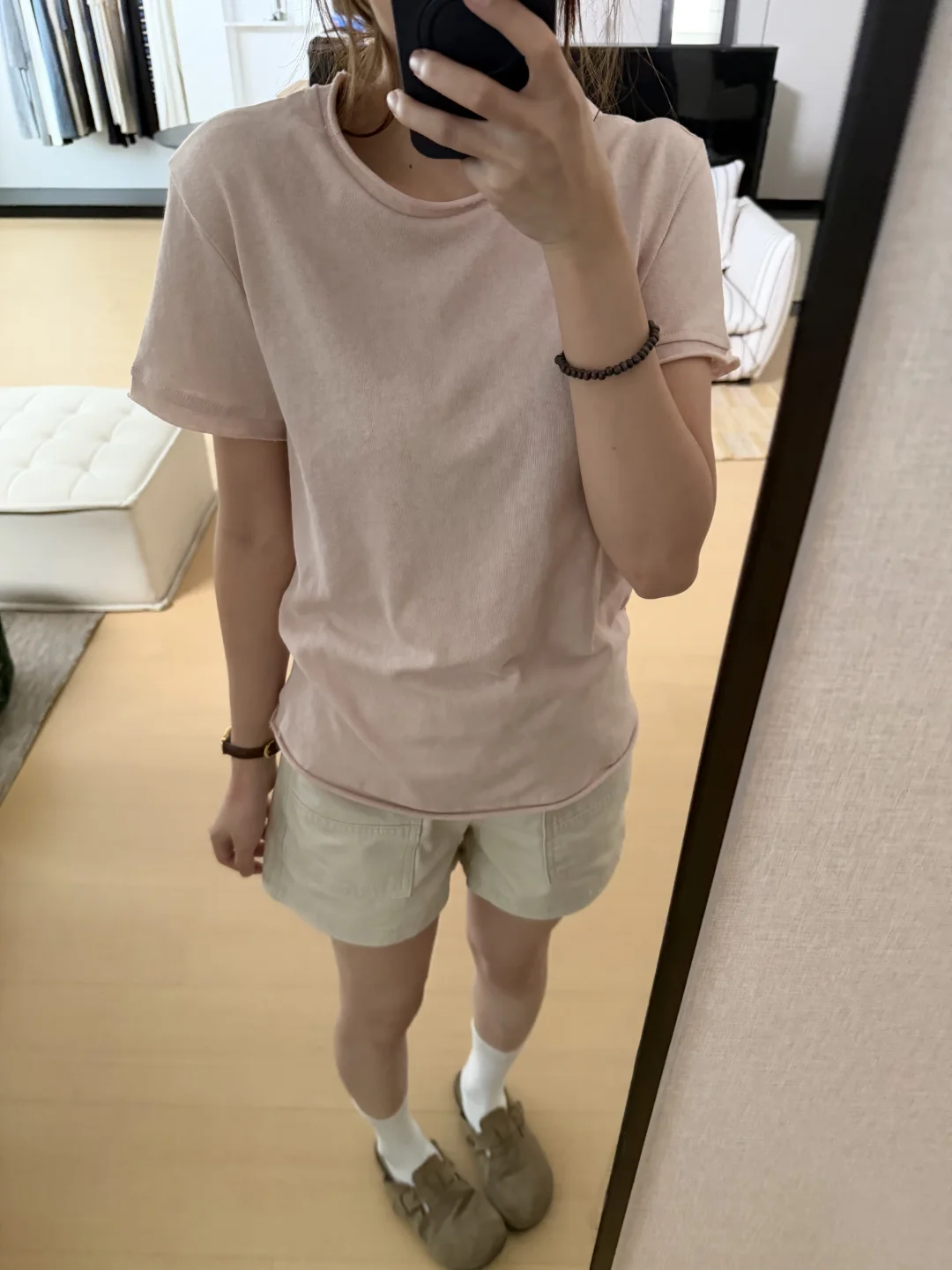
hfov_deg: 56.8
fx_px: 880
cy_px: 635
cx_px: 476
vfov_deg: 71.6
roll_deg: +0.2
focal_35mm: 24
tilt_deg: -36.7
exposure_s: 1/60
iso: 800
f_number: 1.78
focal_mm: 6.76
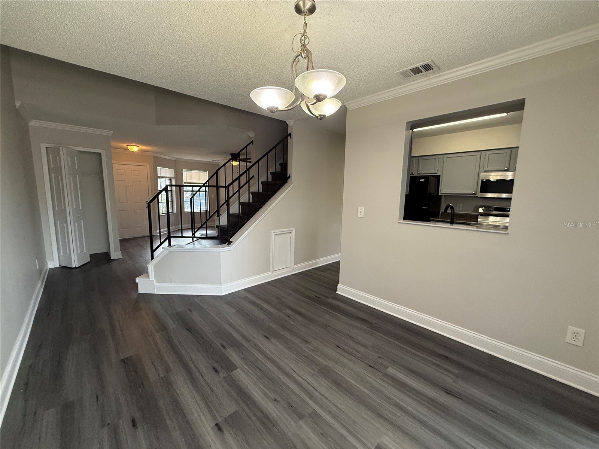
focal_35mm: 14
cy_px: 224
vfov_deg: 85.7
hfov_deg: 102.1
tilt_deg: -7.1
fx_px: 242
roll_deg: -1.2
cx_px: 300
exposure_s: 1/120
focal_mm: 2.22
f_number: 2.2
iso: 320
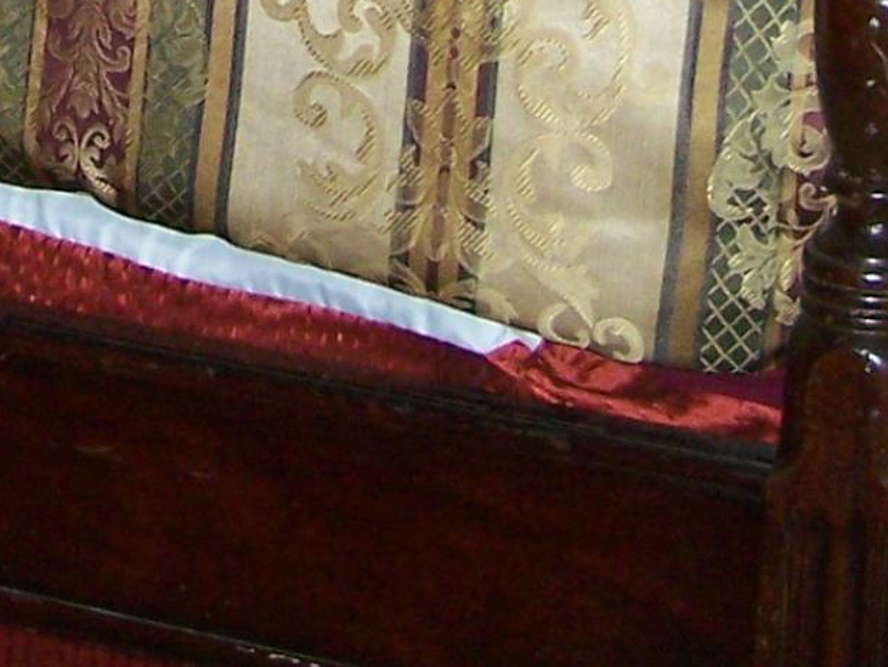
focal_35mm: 184
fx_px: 4724
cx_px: -24
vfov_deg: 7.6
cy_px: -833
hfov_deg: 10.6
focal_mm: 6.3
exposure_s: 1/60
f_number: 2.8
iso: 160
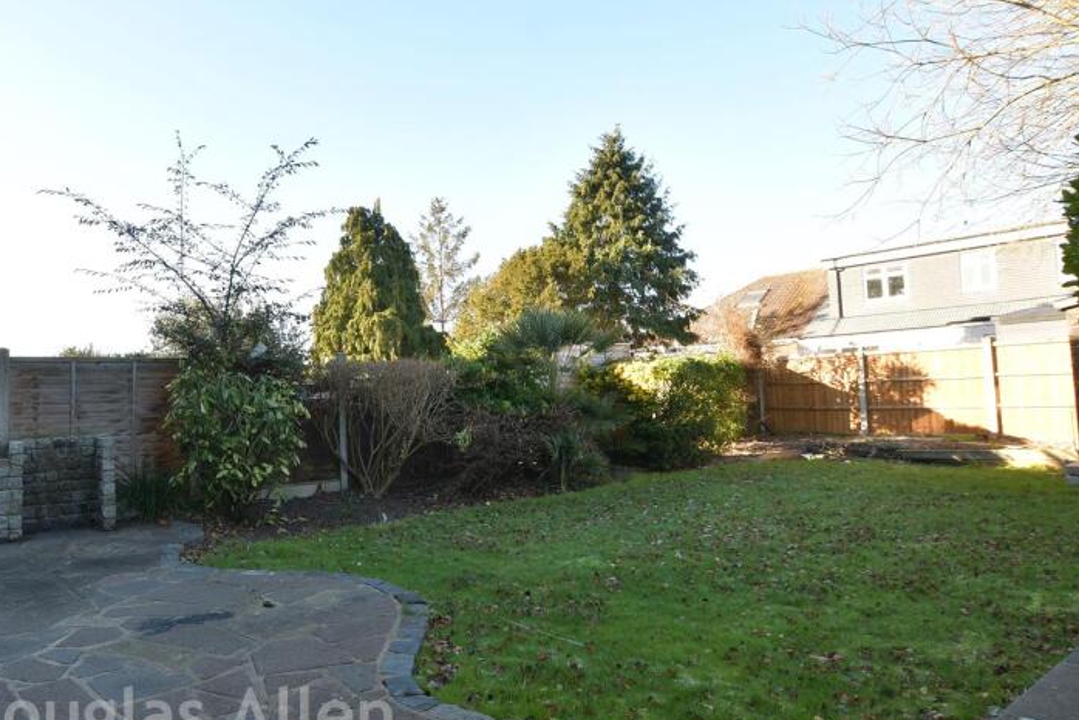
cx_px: 402
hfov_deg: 77.1
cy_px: 353
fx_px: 660
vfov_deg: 57.3
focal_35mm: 22
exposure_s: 1/50
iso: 160
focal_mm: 10
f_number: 8
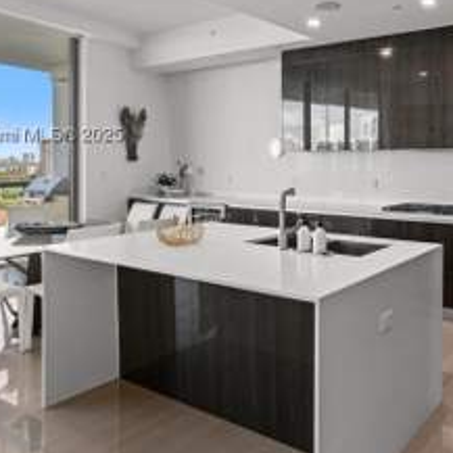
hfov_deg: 51.6
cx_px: 342
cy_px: 137
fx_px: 444
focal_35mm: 30
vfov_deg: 52.6
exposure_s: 1/15
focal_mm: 16
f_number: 8
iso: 400
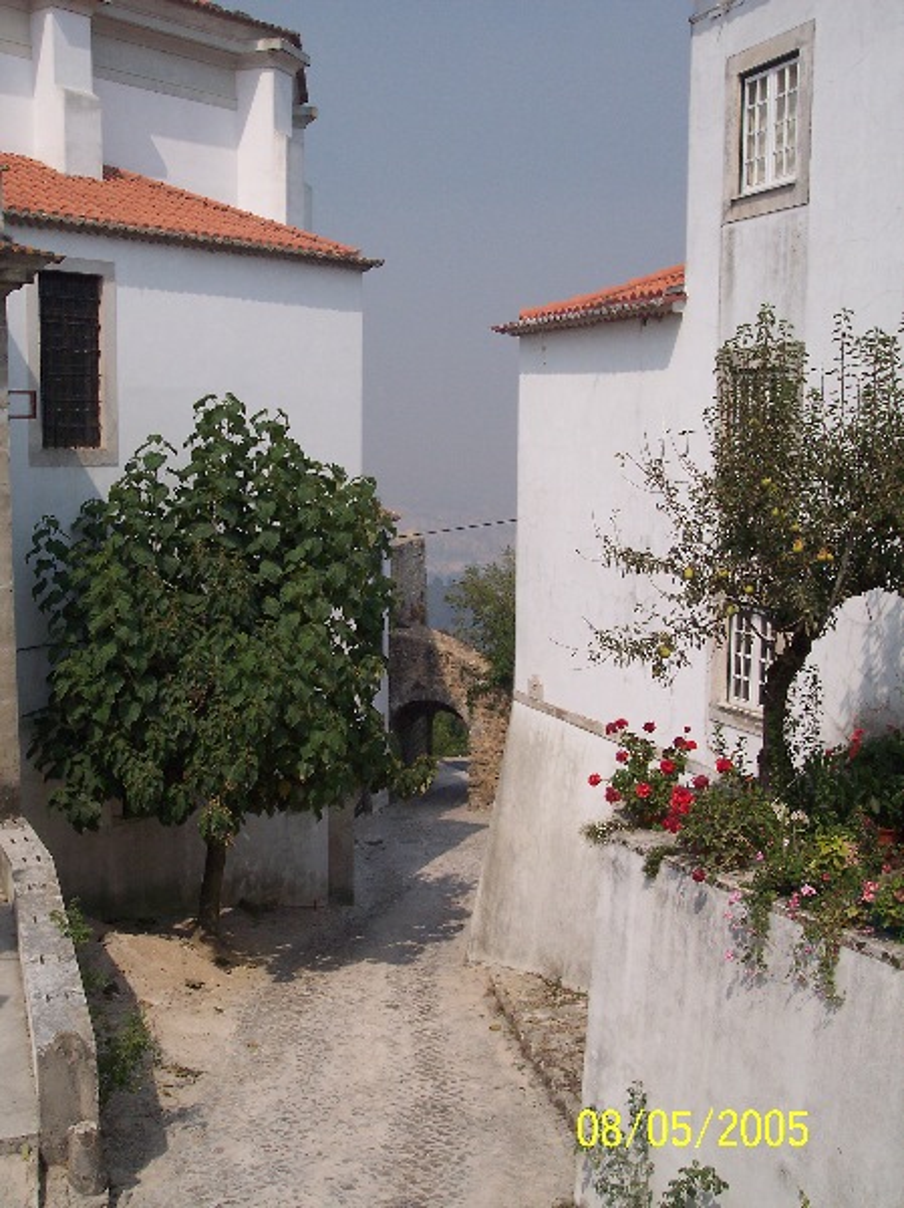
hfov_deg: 37.7
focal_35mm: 38
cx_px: 452
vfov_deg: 49.0
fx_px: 1325
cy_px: 604
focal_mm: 8
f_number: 4.8
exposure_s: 1/1000
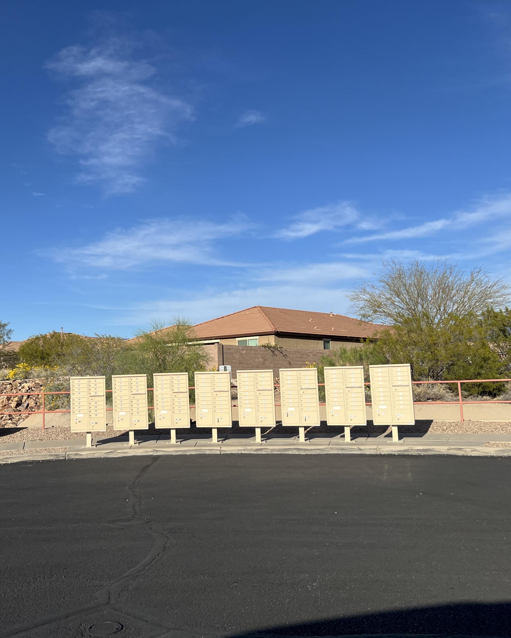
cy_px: 319
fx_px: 643
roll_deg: +1.1
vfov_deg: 52.8
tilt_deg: +6.0
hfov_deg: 42.4
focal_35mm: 34
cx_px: 147
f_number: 1.5
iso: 50
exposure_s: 1/5076
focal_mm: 5.7
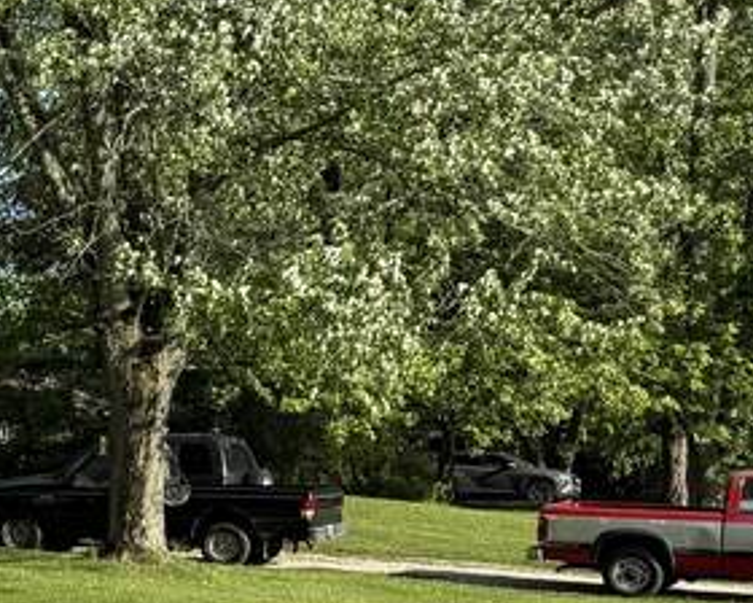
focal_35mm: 107
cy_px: 476
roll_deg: +1.4
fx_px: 2385
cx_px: -648
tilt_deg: -0.3
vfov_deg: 14.3
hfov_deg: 15.2
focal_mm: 6.76
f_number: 1.78
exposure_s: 1/2232
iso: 80
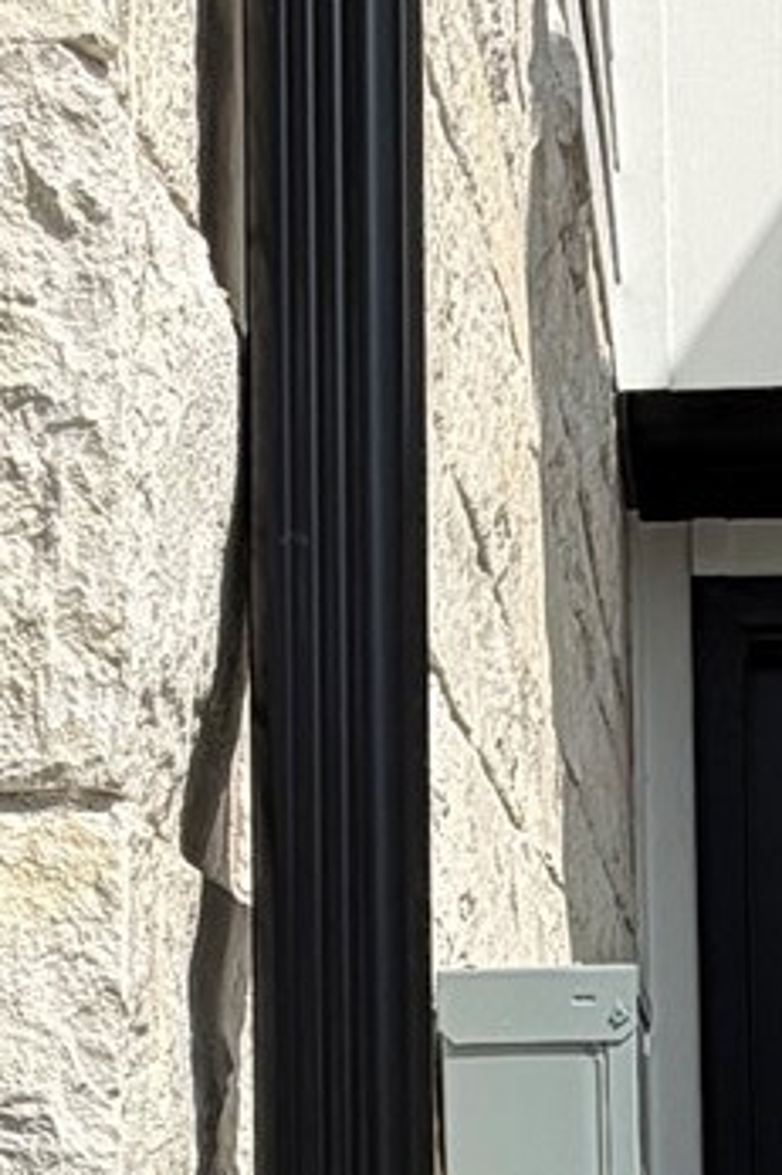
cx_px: 677
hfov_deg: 15.7
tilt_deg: +0.1
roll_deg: +0.8
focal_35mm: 86
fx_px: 2805
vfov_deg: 22.4
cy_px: 1280
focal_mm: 2.22
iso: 20
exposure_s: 1/1572
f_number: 2.2
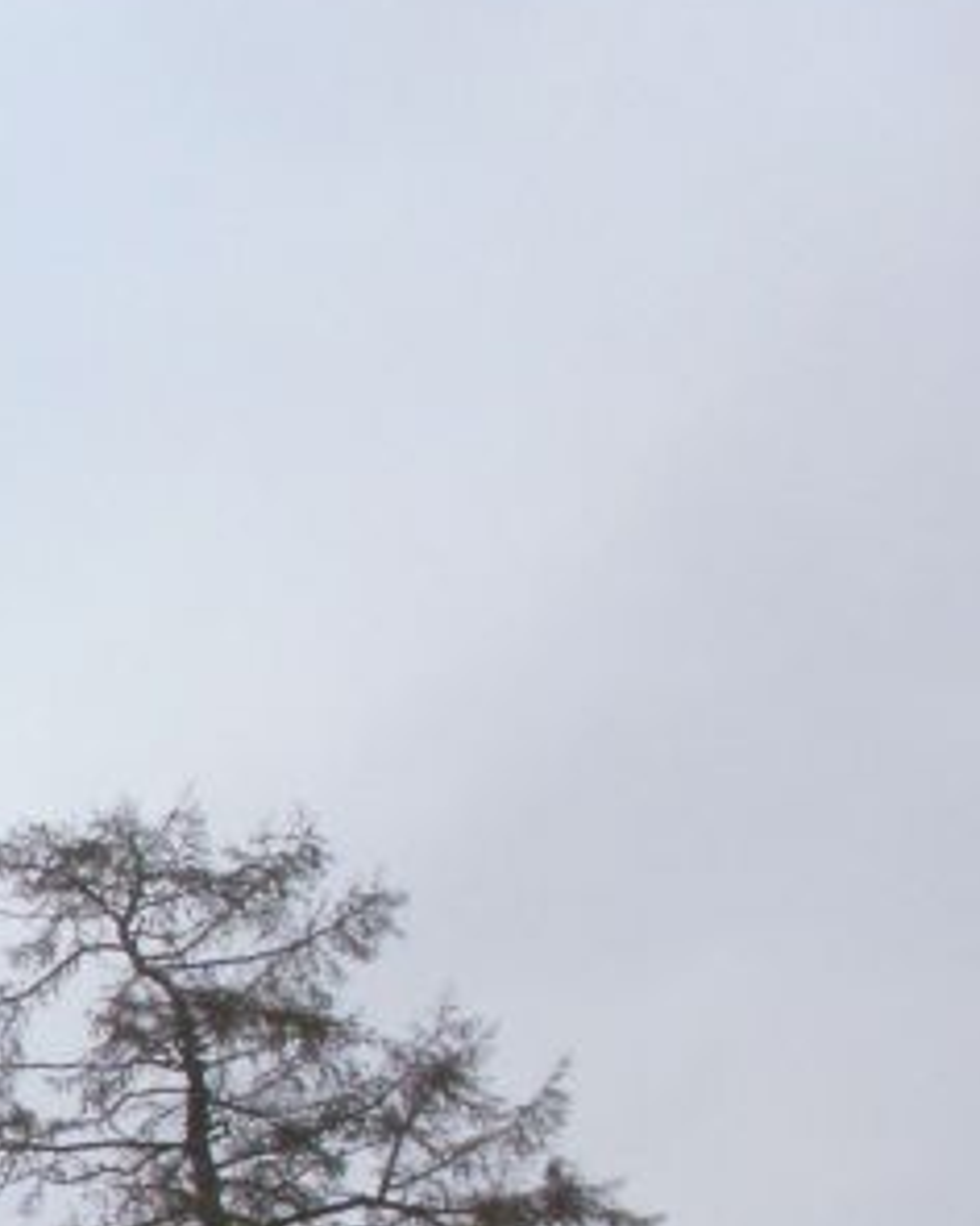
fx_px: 4423
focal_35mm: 122
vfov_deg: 15.2
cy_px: 1471
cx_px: -1113
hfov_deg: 11.2
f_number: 5.6
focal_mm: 6.3
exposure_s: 1/200
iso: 100
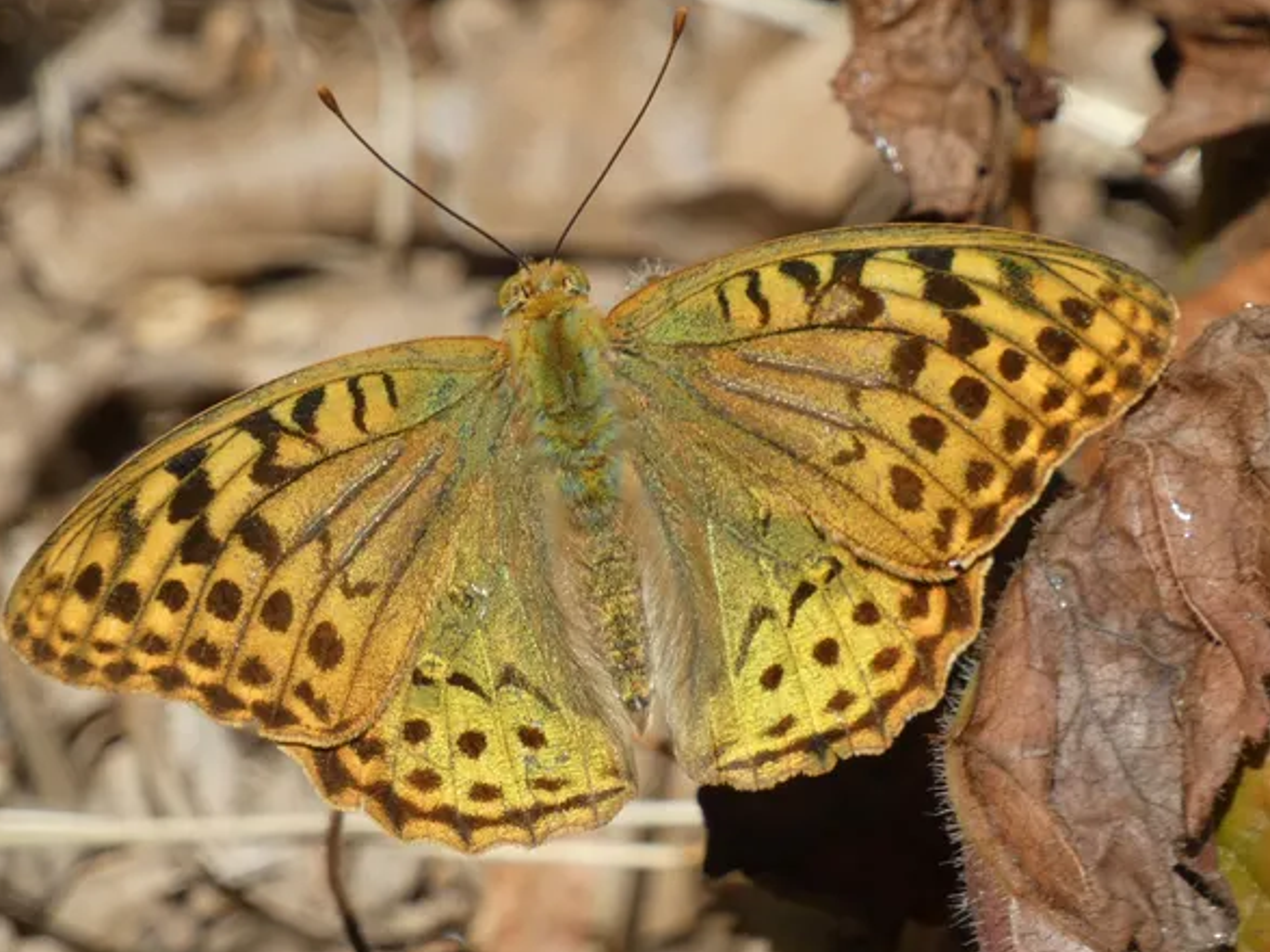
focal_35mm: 617
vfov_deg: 2.4
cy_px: 439
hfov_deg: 3.2
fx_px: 22632
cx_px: 597
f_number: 5.6
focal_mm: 101.4
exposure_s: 1/200
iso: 80
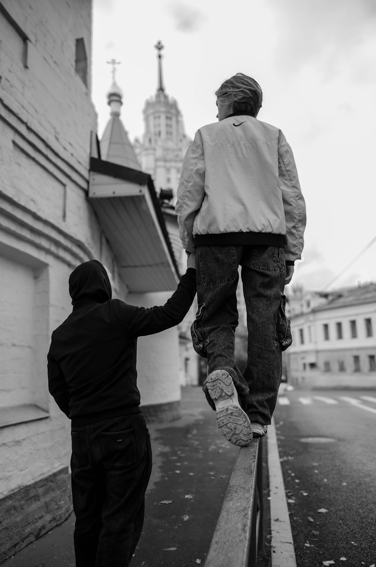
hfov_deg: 47.7
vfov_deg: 67.5
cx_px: 188
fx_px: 425
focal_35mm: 27
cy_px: 284
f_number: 4
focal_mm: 18
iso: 250
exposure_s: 1/125
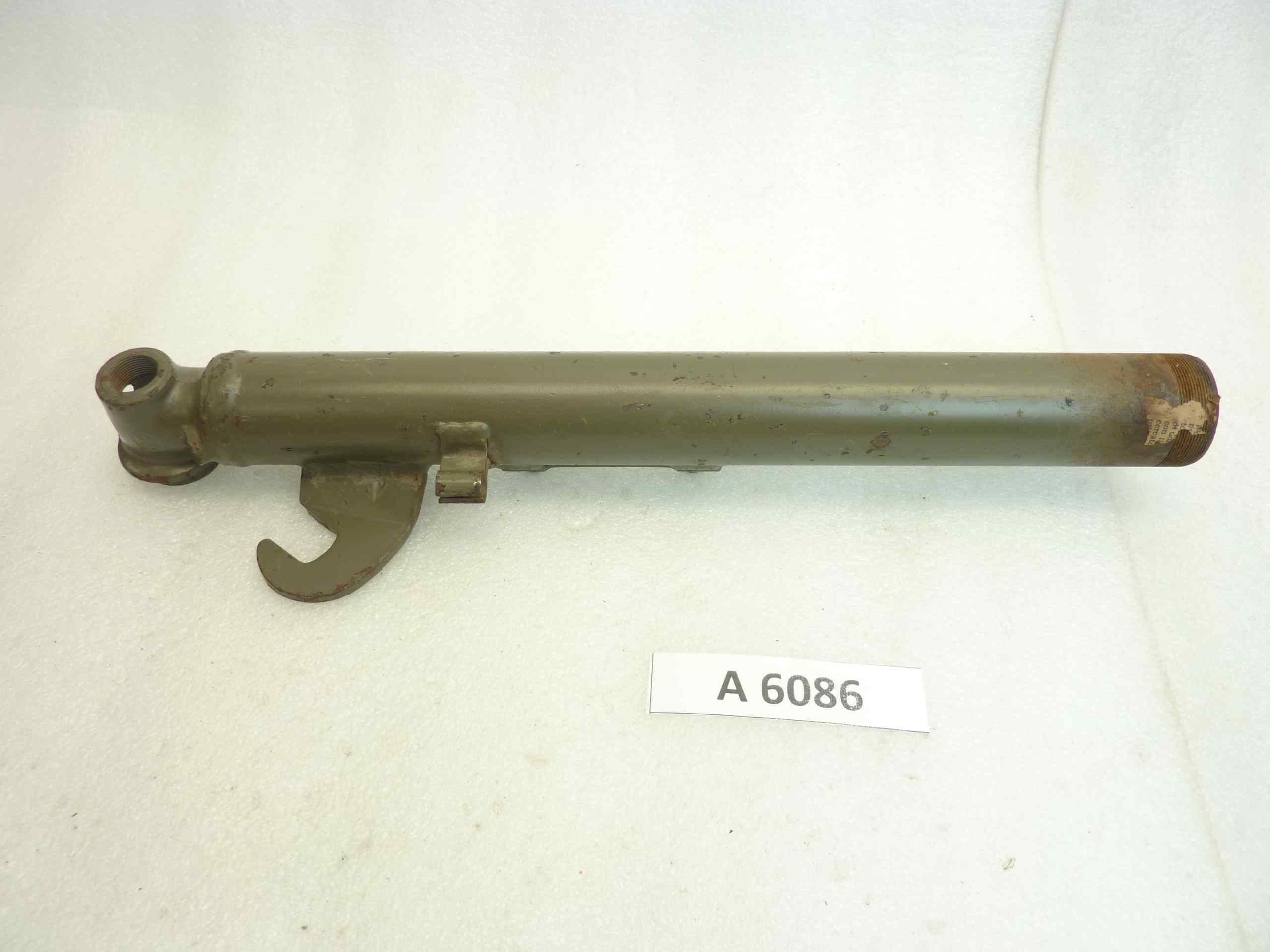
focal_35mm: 25
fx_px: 917
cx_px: 635
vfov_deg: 54.9
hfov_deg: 69.4
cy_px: 476
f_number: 3.3
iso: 80
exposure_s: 1/15
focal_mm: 4.1
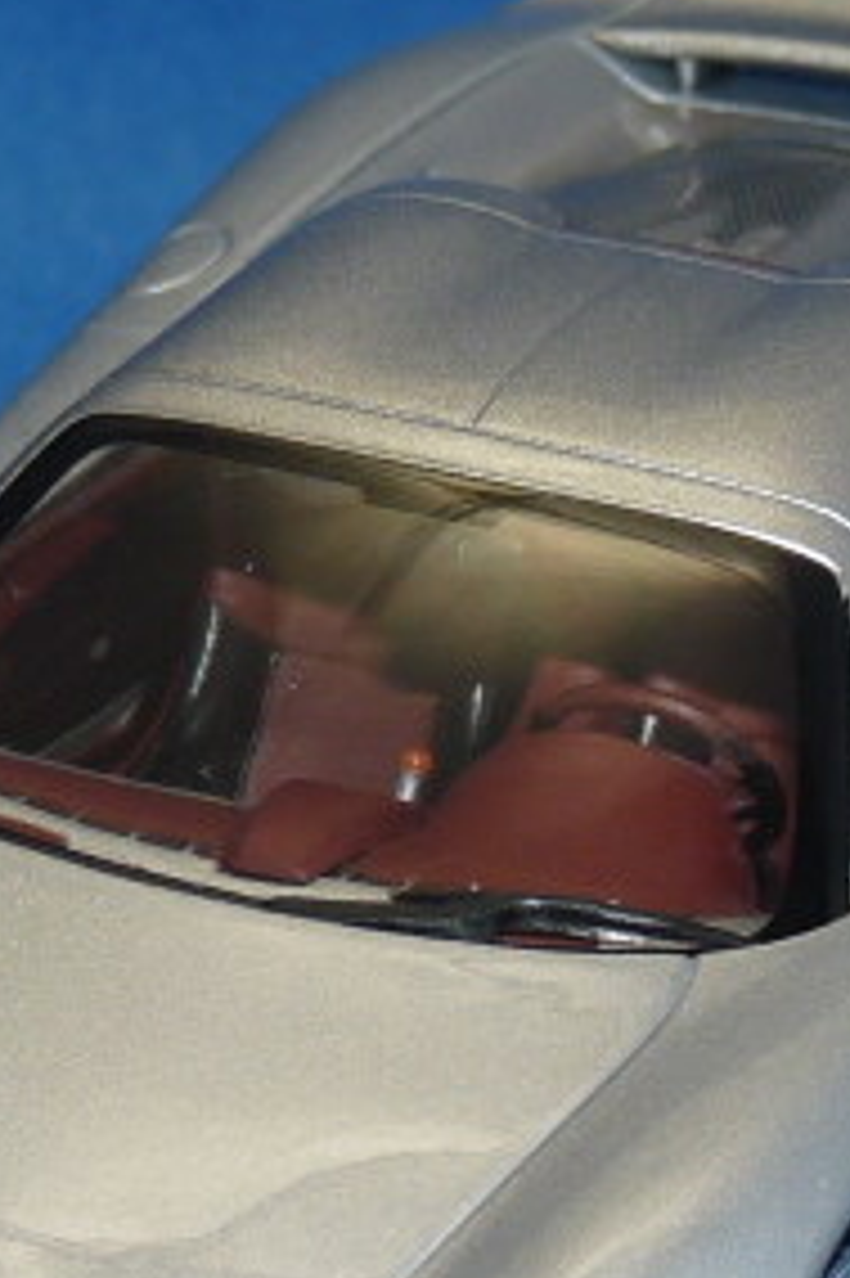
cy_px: 904
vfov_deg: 7.1
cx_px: 450
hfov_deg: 4.7
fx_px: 10318
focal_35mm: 291
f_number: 4
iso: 100
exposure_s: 1/40
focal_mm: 12.4
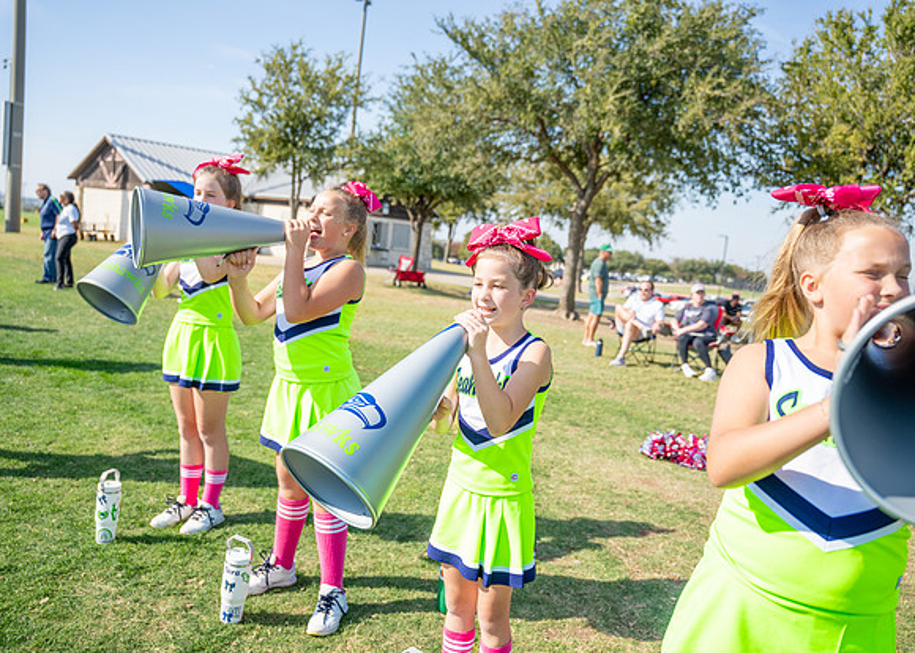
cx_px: 458
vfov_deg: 47.3
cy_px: 326
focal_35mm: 29
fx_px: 746
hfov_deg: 63.0
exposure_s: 1/1250
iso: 100
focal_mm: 27.4
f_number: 2.8
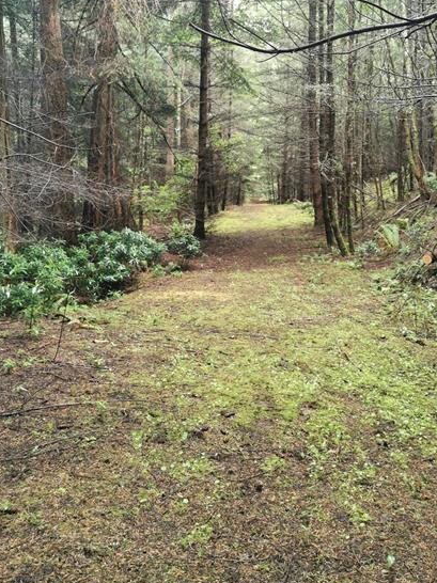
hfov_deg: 37.6
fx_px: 640
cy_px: 214
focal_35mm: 38
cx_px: 250
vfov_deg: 48.5
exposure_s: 1/100
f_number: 1.6
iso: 200
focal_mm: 5.56
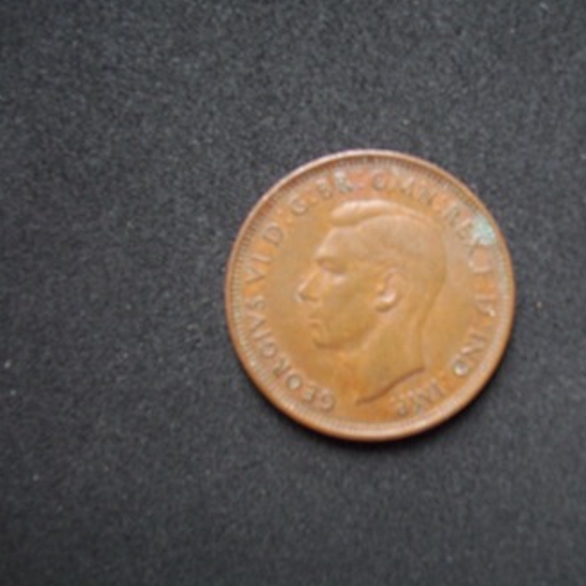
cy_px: 288
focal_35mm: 41
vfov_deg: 40.9
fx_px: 785
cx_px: 368
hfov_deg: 40.6
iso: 160
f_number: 2.9
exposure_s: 1/8
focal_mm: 5.7
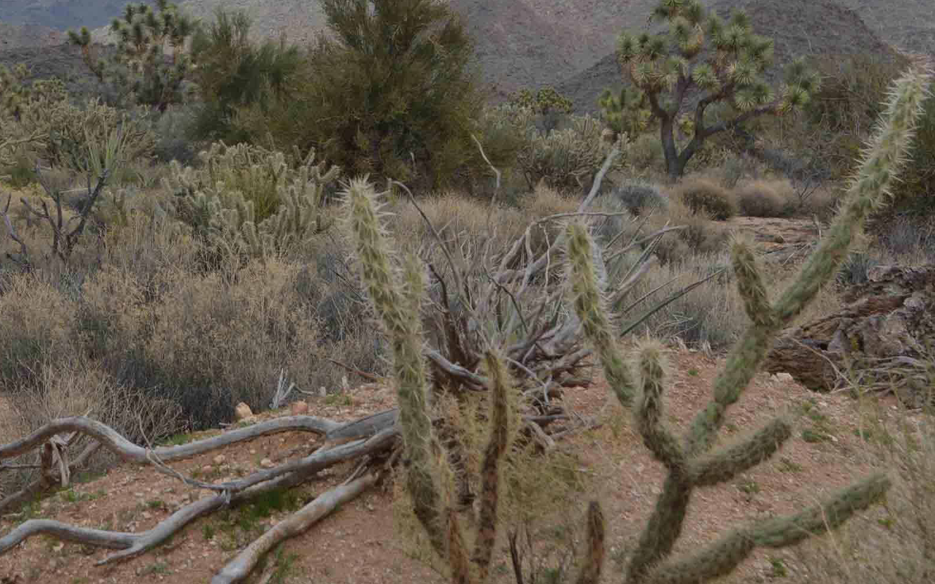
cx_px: 131
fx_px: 2598
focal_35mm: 102
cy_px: 49
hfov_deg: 20.1
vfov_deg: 12.7
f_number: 9
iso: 100
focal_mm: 35
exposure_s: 1/320
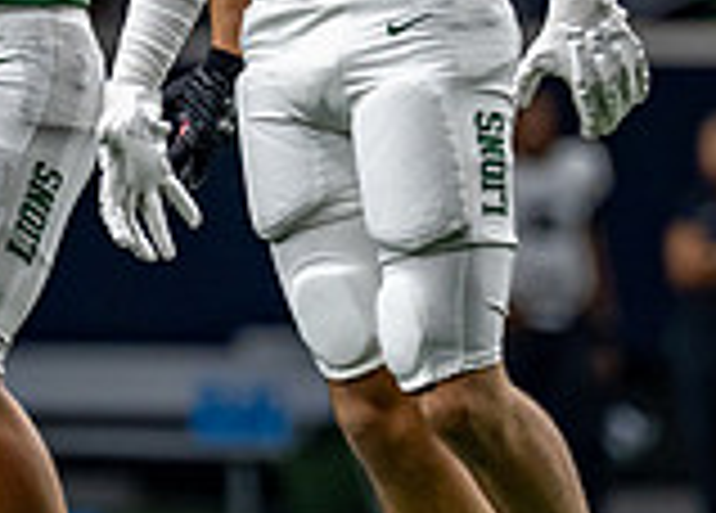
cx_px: 195
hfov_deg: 2.0
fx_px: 20829
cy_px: -84
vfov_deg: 1.4
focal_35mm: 1023
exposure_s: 1/1000
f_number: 2.8
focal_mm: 200
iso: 1600
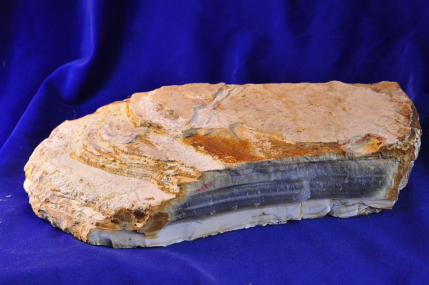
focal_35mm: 105
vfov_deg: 13.0
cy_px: 142
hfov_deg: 19.5
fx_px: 1250
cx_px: 214
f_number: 10
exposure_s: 1/20
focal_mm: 70
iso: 200
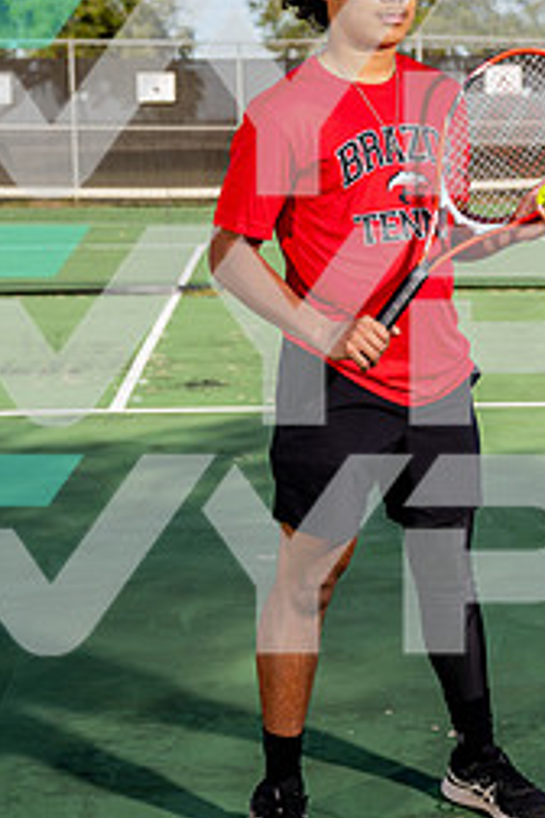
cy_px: 328
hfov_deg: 16.6
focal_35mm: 82
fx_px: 1862
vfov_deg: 24.7
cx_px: 373
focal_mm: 46
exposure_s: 1/1250
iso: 100
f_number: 4
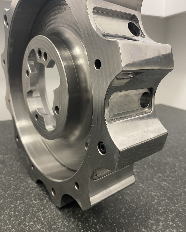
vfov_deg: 62.2
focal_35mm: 28
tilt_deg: -13.8
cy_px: 114
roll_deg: +0.3
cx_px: 91
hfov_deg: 51.5
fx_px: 193
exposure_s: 1/50
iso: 250
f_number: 1.8
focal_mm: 4.25
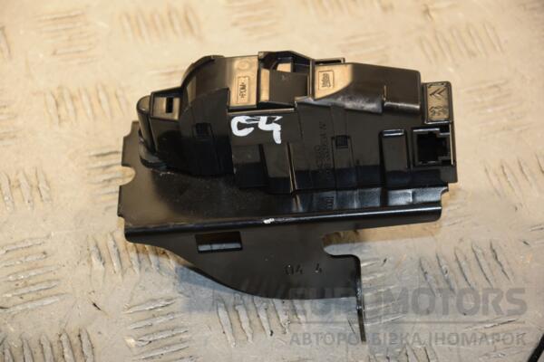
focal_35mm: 138
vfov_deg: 9.9
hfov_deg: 14.9
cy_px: 181
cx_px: 272
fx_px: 2085
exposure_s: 1/200
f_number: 5.6
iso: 800
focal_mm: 92
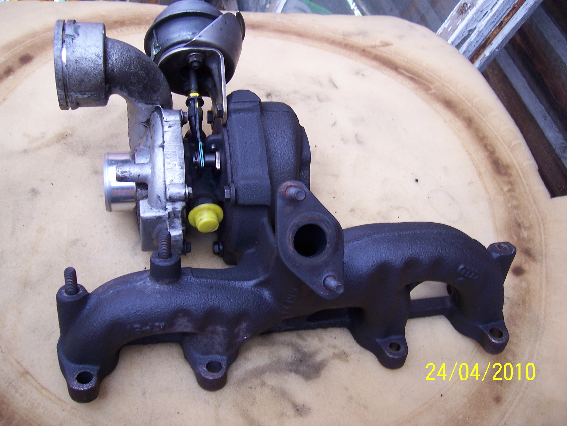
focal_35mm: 36
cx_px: 284
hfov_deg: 51.4
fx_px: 590
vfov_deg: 39.7
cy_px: 213
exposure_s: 1/30
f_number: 3
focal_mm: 6
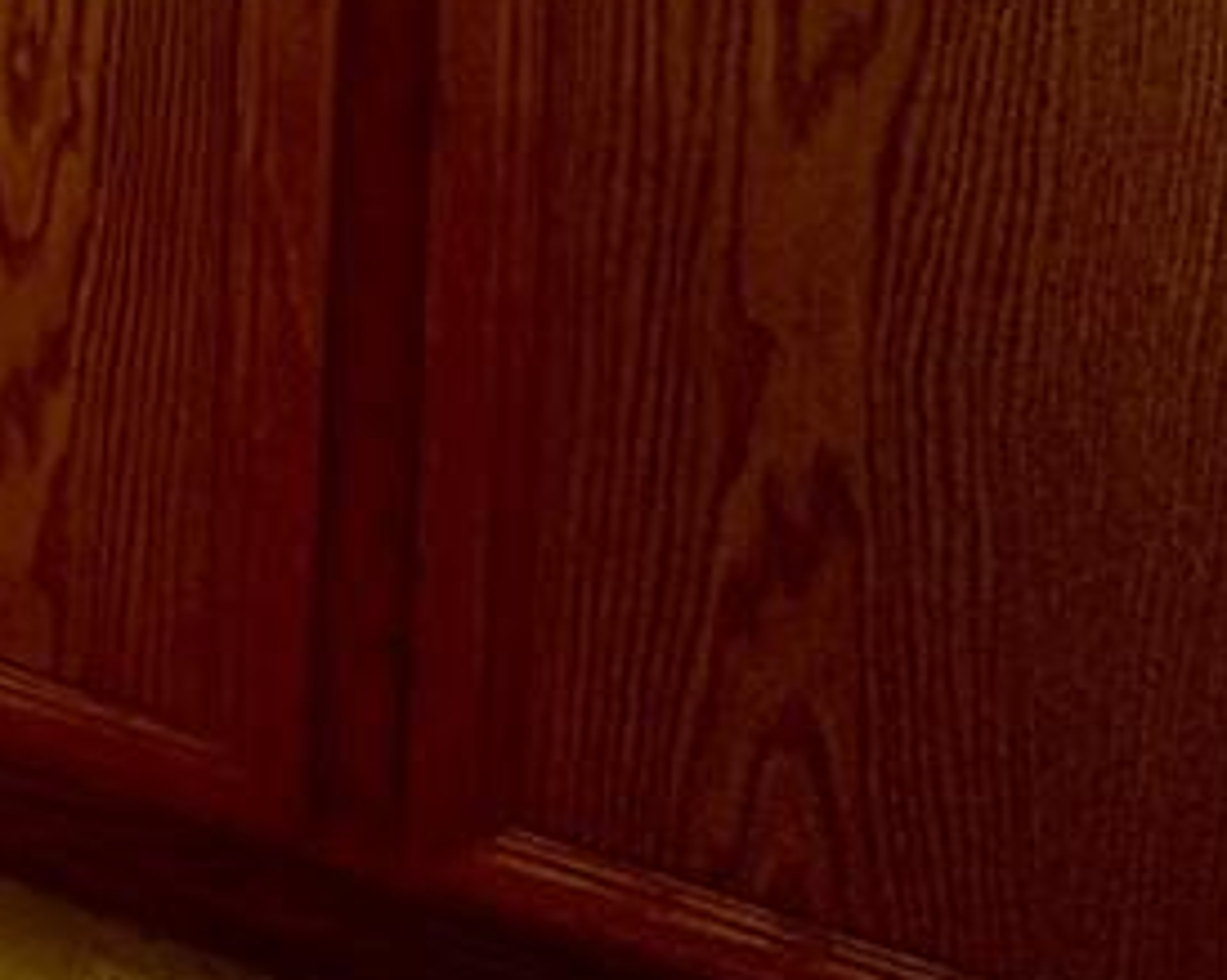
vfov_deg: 24.3
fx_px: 1851
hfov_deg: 22.6
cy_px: -423
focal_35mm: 51
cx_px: -936
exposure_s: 1/60
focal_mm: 2.22
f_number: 2.2
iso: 250
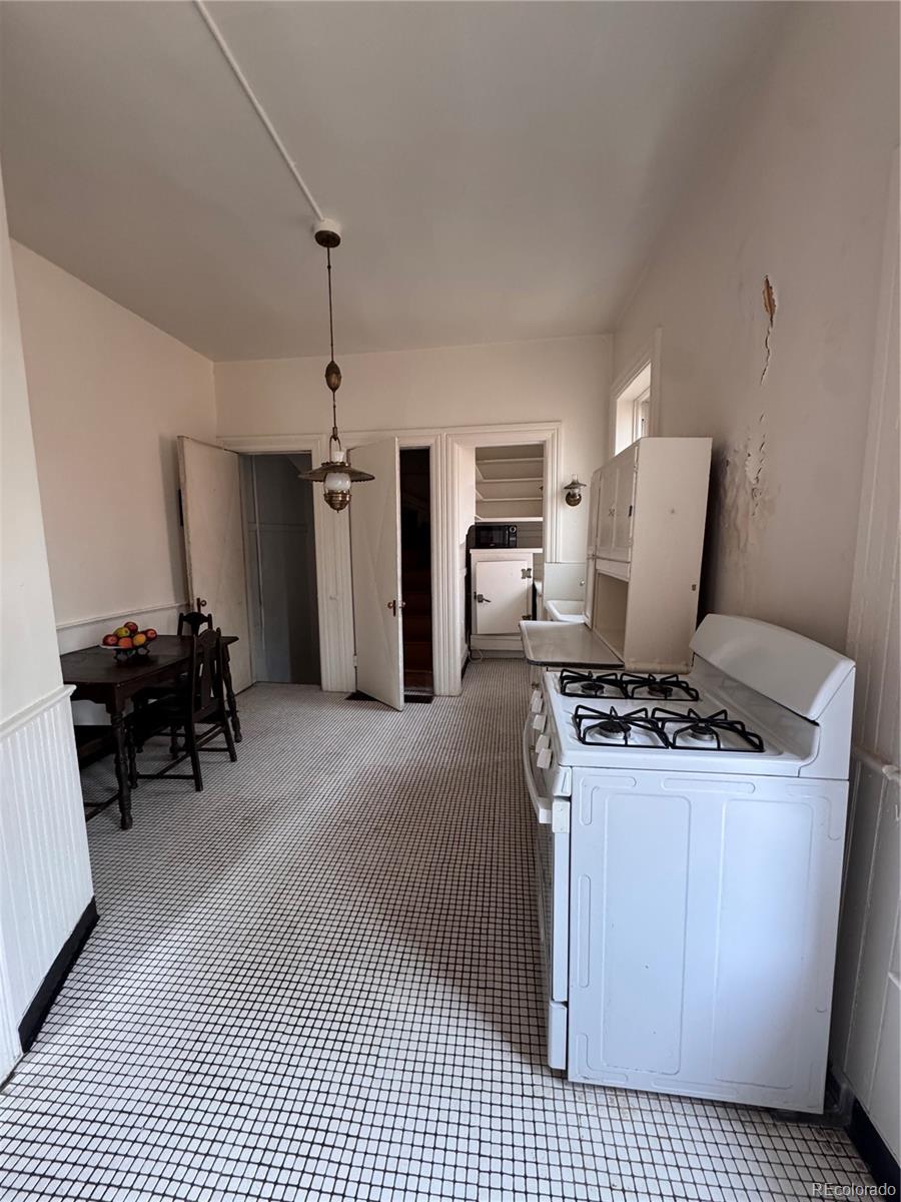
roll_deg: +0.8
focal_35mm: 14
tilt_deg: -7.9
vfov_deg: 102.1
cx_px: 450
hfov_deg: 85.7
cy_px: 601
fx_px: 486
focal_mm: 2.22
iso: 320
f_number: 2.2
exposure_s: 1/99
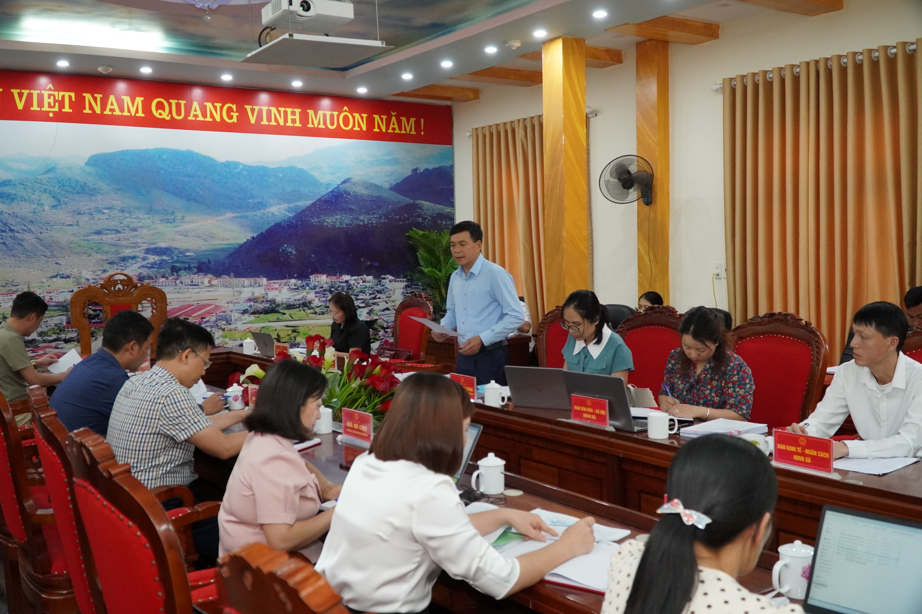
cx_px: 461
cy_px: 307
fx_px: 845
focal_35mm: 33
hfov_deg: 57.2
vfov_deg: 40.0
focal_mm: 22
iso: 3200
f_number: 4
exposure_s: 1/160
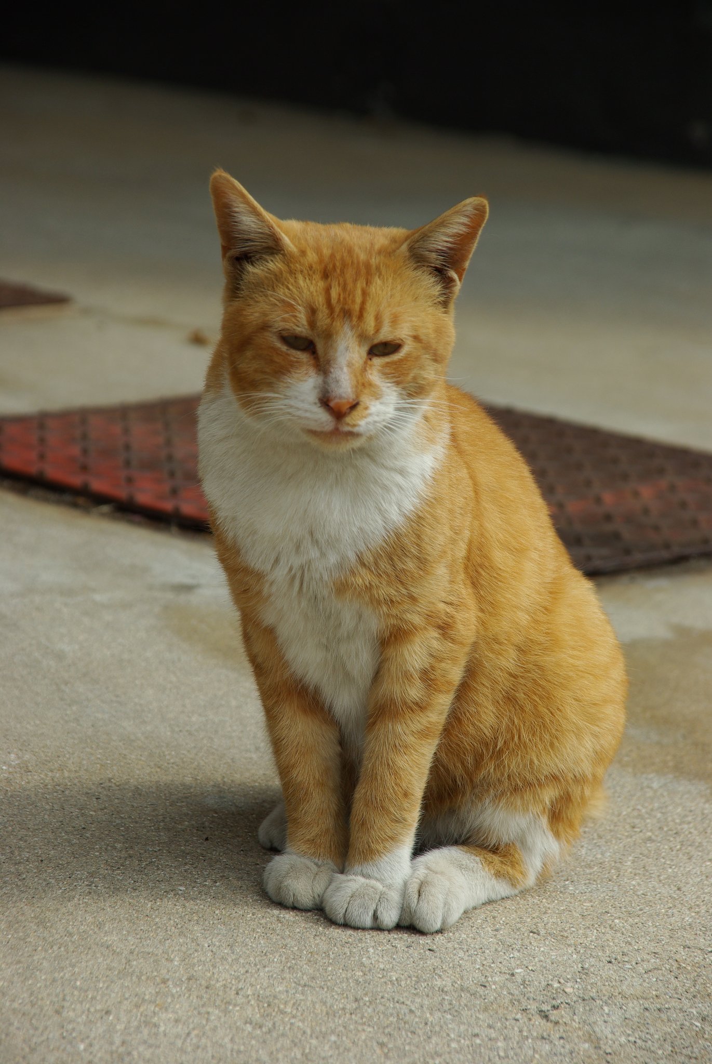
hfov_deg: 8.5
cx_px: 356
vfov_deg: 12.7
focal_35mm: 162
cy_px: 532
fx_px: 4792
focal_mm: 108
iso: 140
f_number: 9.5
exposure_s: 1/180
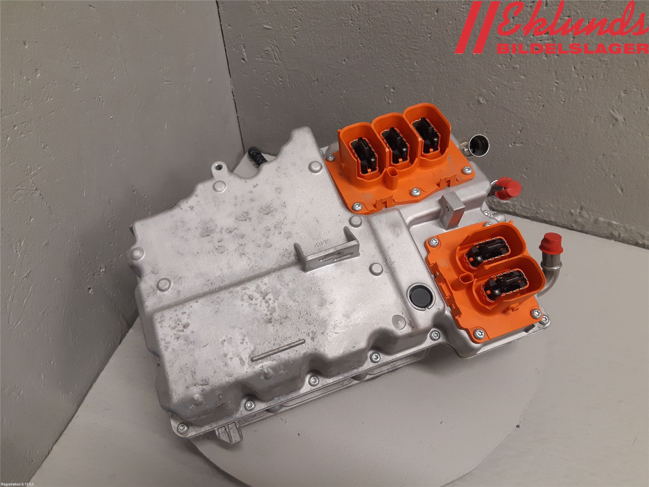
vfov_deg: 53.1
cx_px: 324
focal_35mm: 26
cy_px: 244
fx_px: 487
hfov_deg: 67.3
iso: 125
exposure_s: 1/50
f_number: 1.7
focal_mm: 3.93
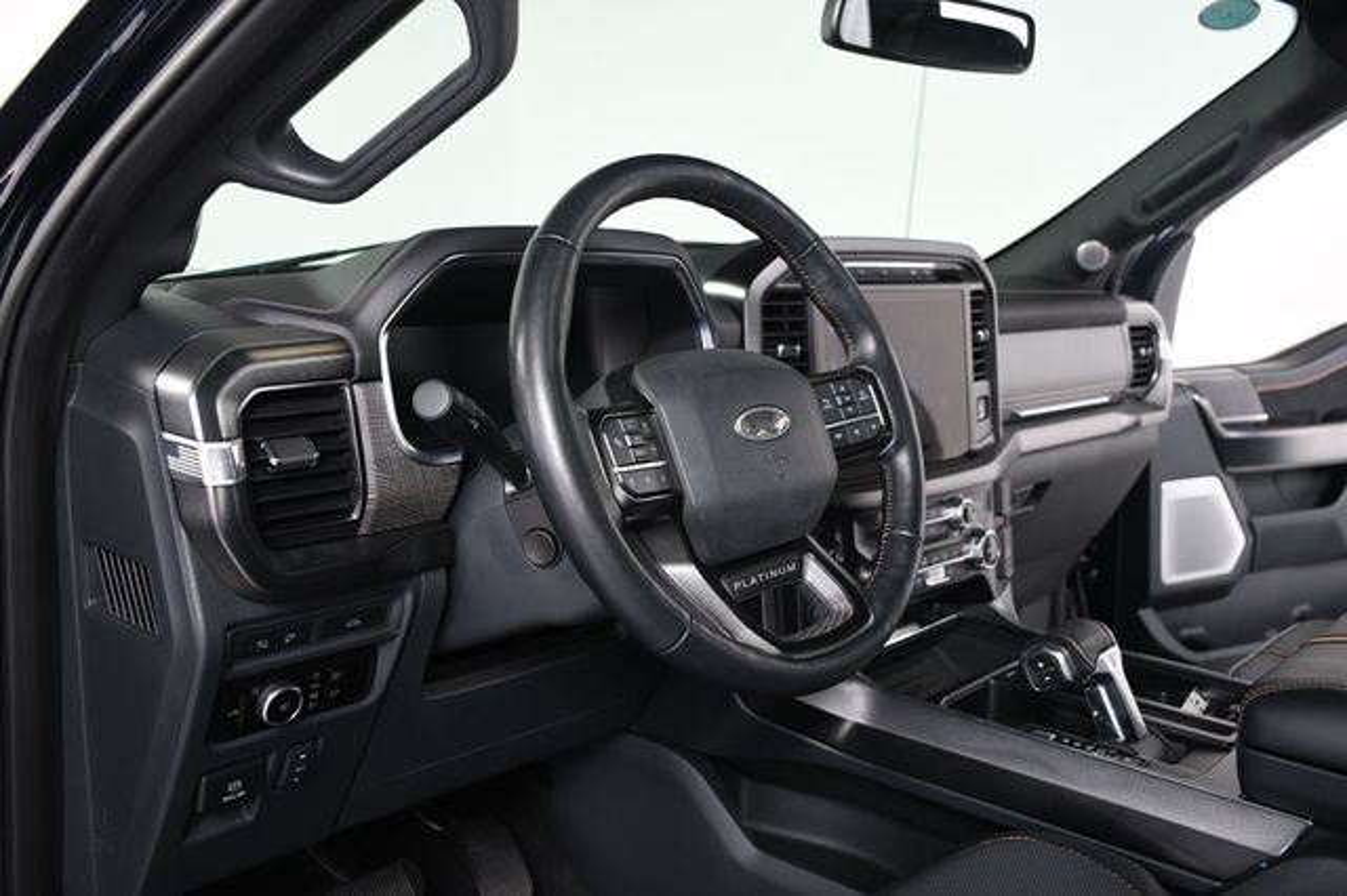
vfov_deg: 38.8
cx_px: 674
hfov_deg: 55.8
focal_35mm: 34
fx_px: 1271
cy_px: 448
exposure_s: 1/160
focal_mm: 23
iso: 100
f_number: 3.8
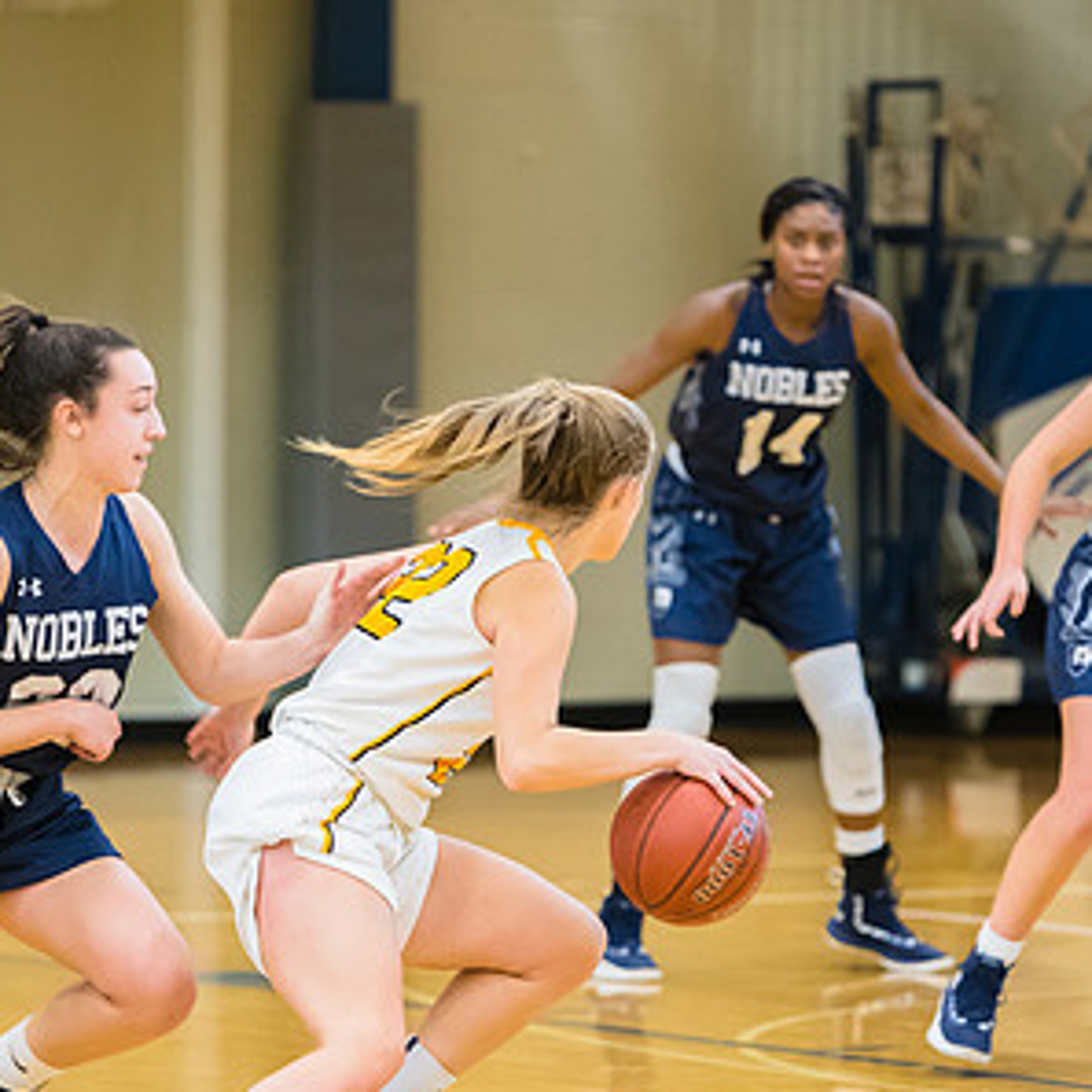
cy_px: 680
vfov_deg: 6.3
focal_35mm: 280
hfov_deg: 6.3
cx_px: 544
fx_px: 9993
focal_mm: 145
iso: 3200
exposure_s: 1/400
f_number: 3
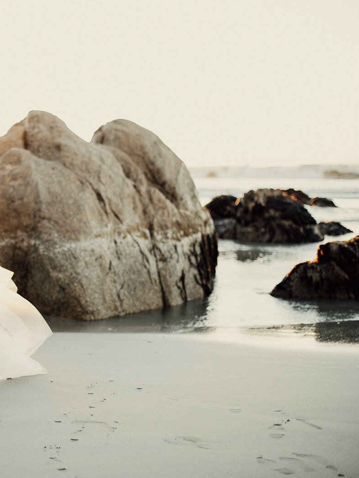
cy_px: 239
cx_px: 56
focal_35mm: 73
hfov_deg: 19.9
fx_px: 1009
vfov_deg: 26.7
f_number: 2
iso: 400
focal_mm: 50
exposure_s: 1/1250
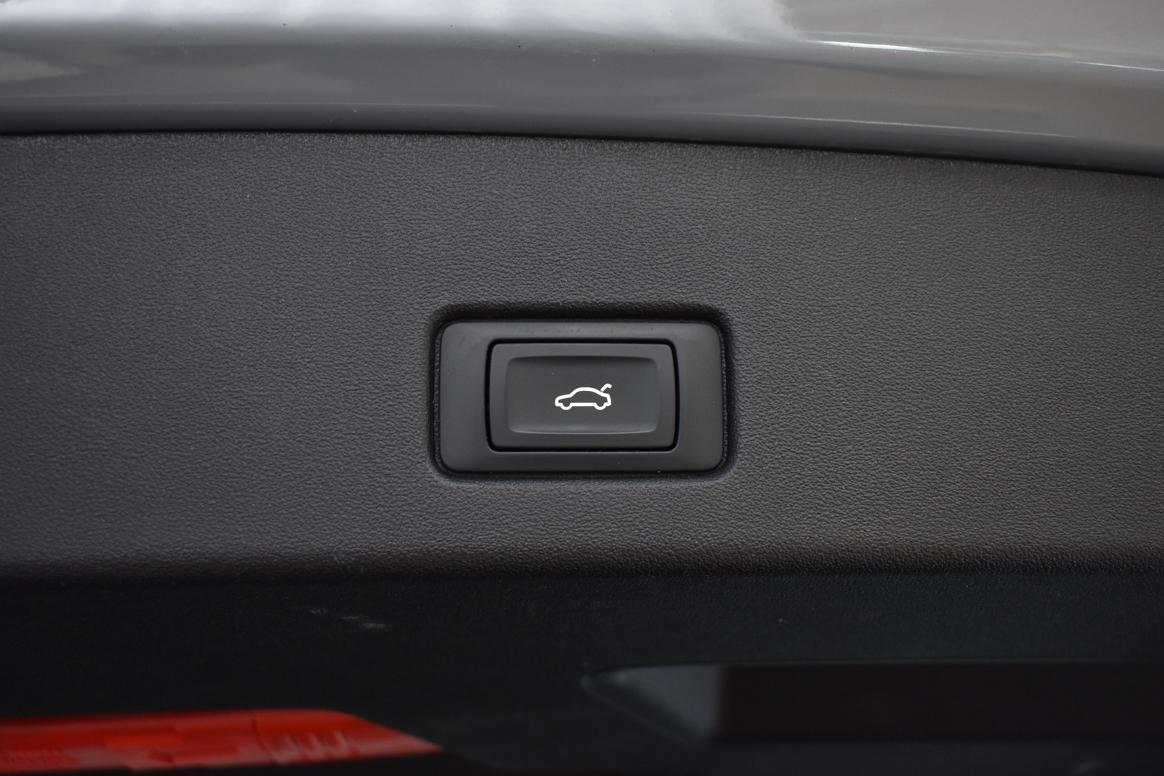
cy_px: 388
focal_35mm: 44
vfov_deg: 30.8
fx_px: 1406
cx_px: 582
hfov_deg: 45.0
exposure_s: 1/50
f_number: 4.2
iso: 900
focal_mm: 29
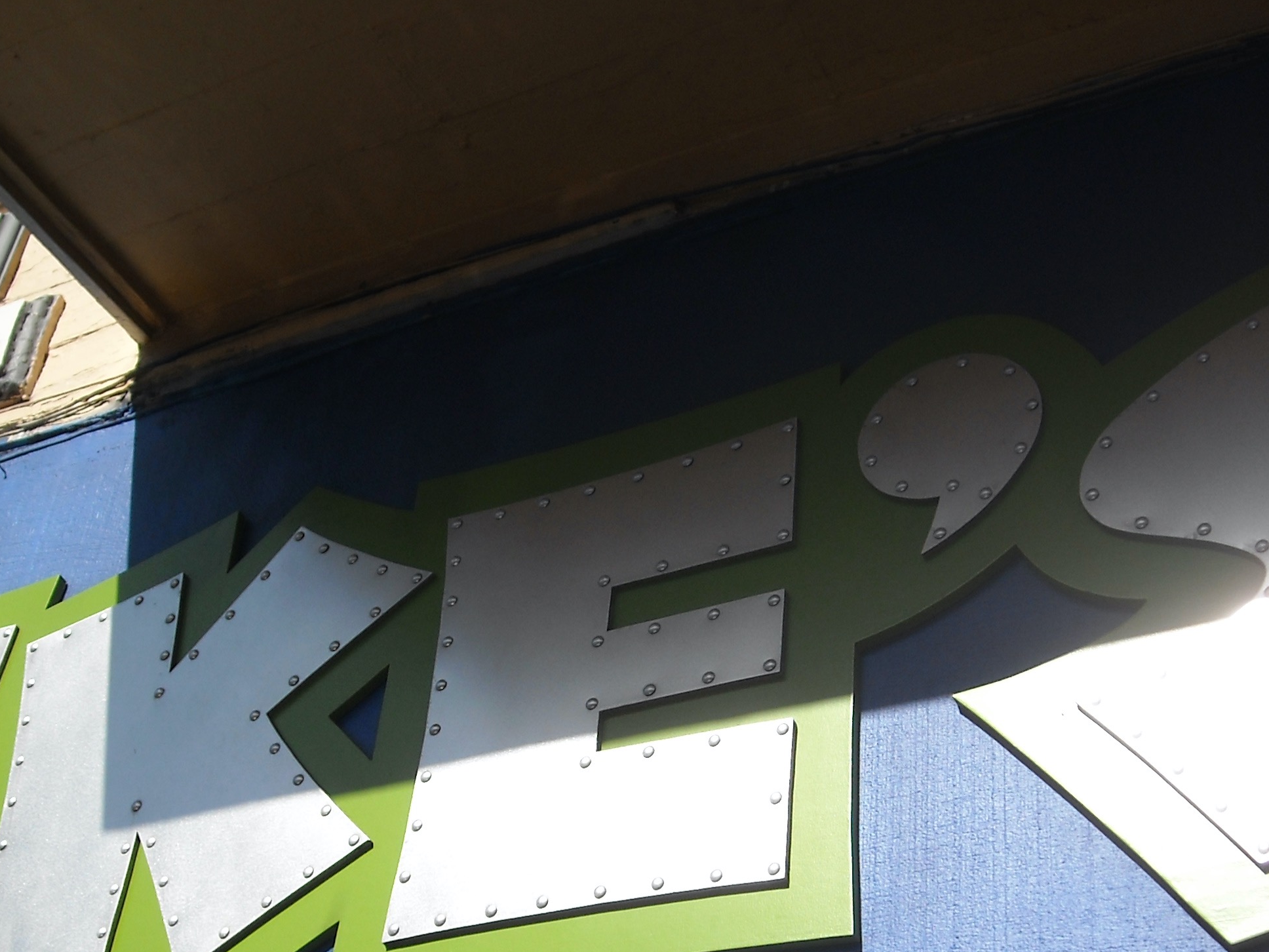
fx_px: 2163
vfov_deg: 24.6
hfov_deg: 32.7
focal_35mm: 59
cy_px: 683
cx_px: 585
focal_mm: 5.7
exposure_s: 1/337
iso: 64
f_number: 5.6
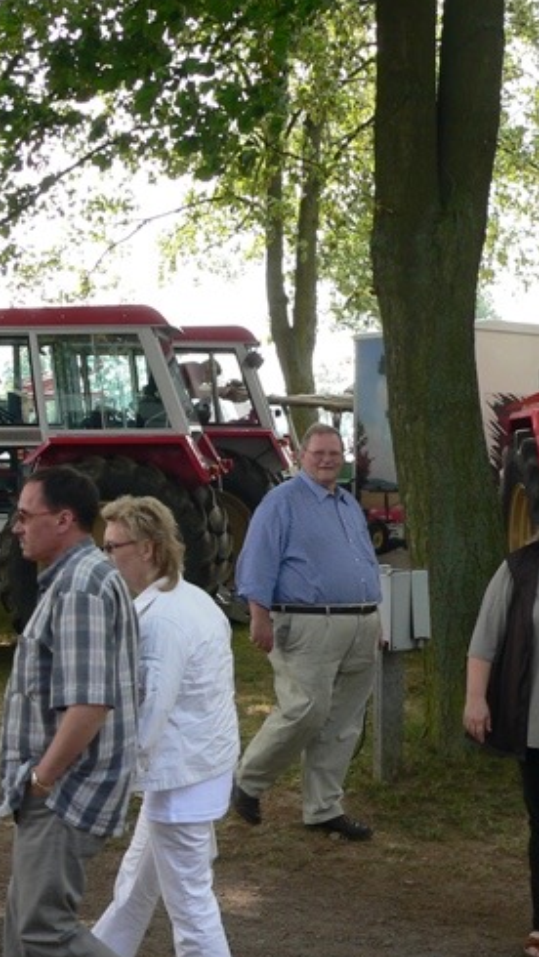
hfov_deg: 18.8
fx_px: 1624
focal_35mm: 64
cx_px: 242
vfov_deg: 32.8
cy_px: 477
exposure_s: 1/125
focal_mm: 6
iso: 80
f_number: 3.7
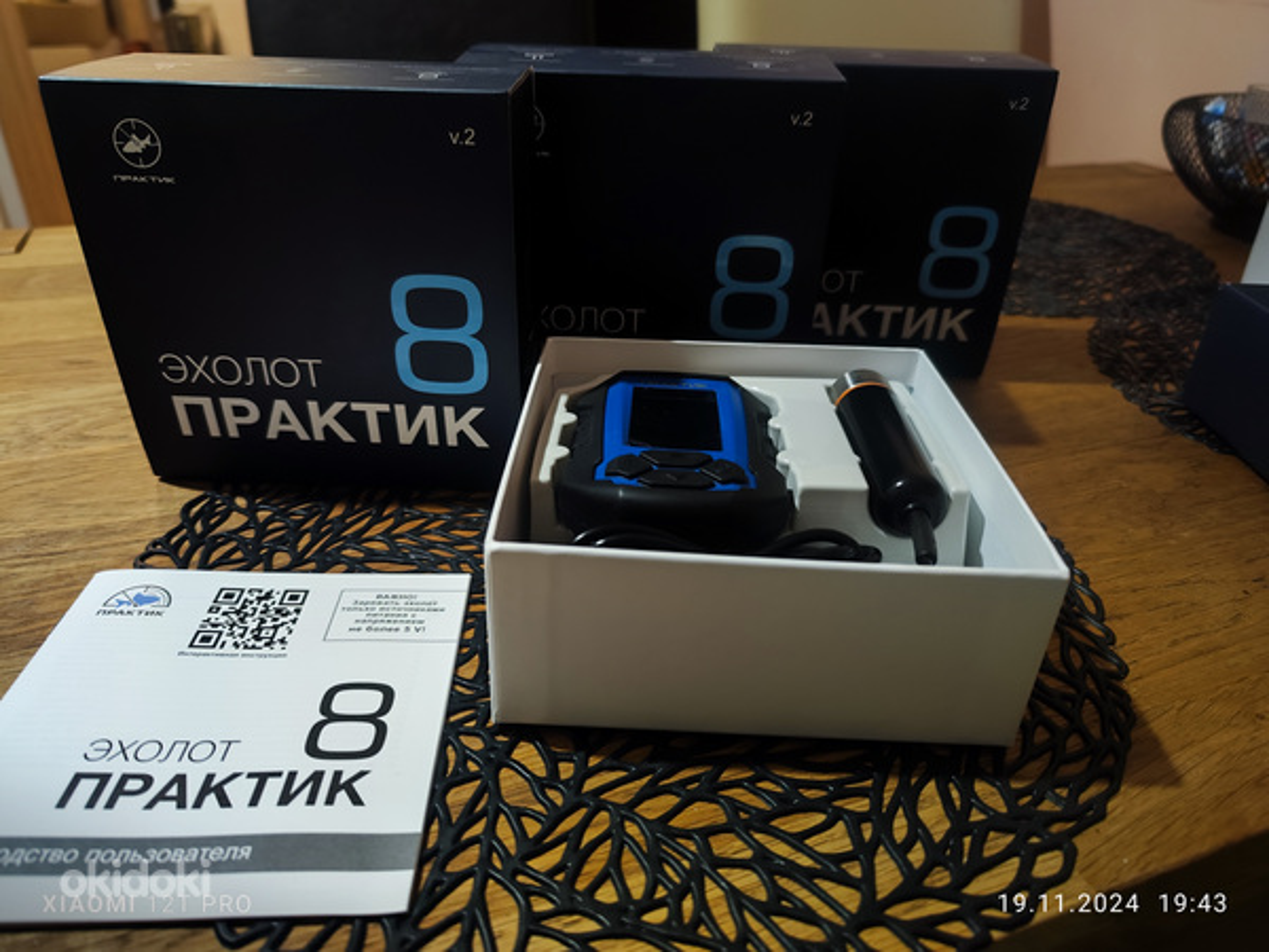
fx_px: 843
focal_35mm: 23
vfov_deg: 58.9
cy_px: 476
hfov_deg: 73.9
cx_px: 634
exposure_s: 1/33.3
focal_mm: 7.01
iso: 2346
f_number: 1.69
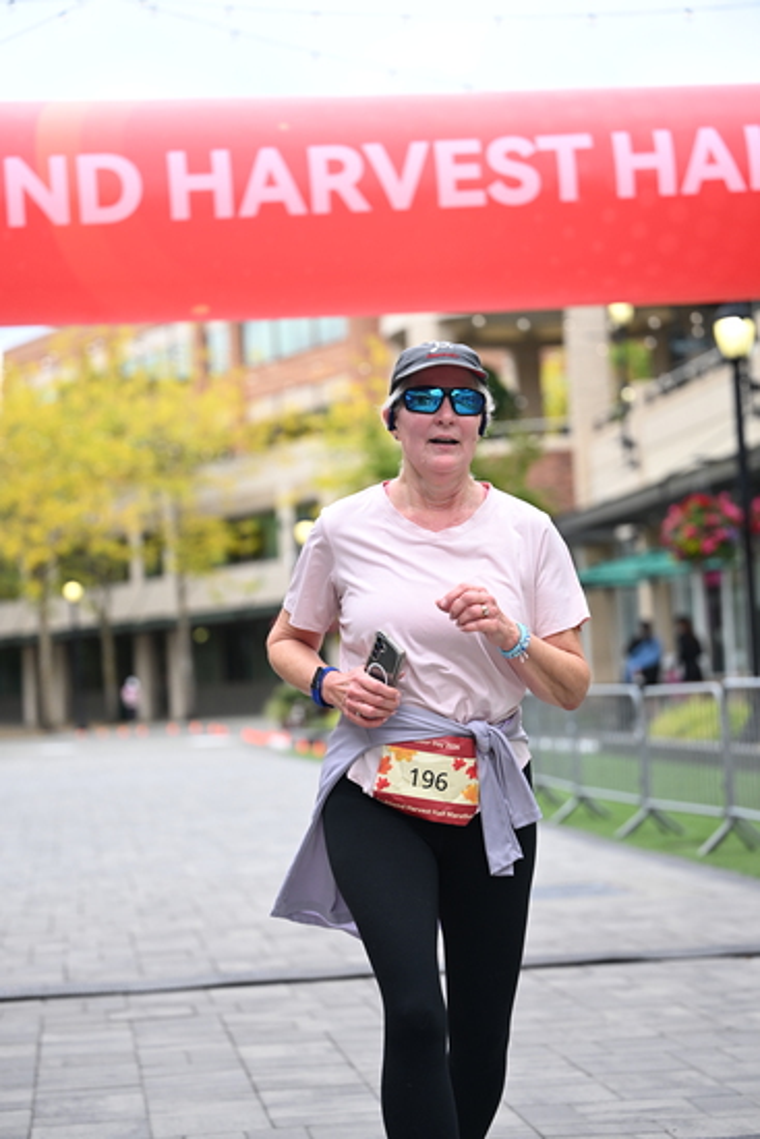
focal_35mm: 79
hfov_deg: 17.3
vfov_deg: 25.7
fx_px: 2500
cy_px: 570
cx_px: 380
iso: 640
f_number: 2.8
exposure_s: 1/1600
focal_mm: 79
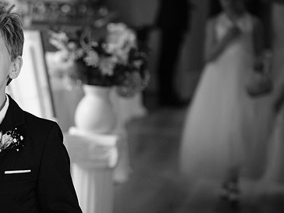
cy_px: 131
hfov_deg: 10.2
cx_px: 60
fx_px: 1583
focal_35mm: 193
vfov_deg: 7.7
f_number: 2.8
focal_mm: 83.8
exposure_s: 1/125
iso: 1600
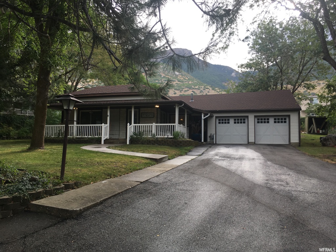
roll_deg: +0.3
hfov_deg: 61.7
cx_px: 168
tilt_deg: +2.9
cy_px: 126
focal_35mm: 29
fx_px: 281
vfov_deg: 48.2
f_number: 2.2
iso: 25
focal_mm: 4.15
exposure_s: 1/320
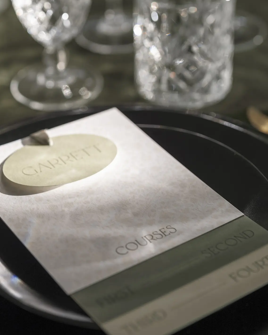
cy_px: 127
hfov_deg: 15.5
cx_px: 70
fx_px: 981
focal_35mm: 99
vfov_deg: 19.3
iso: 50
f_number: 2.2
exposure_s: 1/250
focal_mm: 50
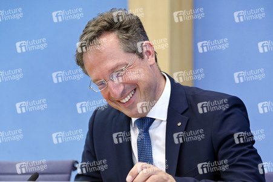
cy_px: 91
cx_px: 136
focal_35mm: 170
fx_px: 1288
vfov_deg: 8.1
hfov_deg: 12.1
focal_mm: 170
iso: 2000
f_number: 5.6
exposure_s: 1/320
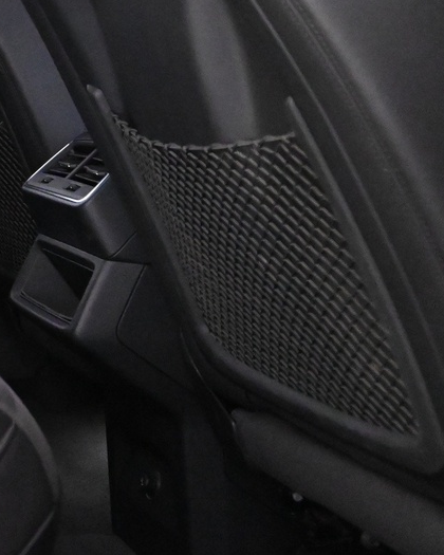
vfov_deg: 22.1
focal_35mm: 85
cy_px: 61
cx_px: -274
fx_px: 1392
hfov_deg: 16.2
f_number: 3.8
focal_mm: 19.5
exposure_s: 1/30
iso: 8000
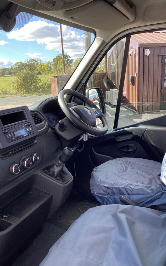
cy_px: 133
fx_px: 239
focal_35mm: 33
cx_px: 94
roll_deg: +2.3
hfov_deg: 38.2
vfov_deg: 58.2
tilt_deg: -14.4
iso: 25
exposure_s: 1/113
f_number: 2.4
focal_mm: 3.3
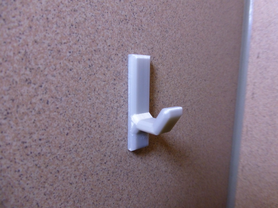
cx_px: 139
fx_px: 201
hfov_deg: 69.4
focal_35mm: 25
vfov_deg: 54.9
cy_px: 104
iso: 400
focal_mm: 4.3
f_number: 3.3
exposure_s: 1/50
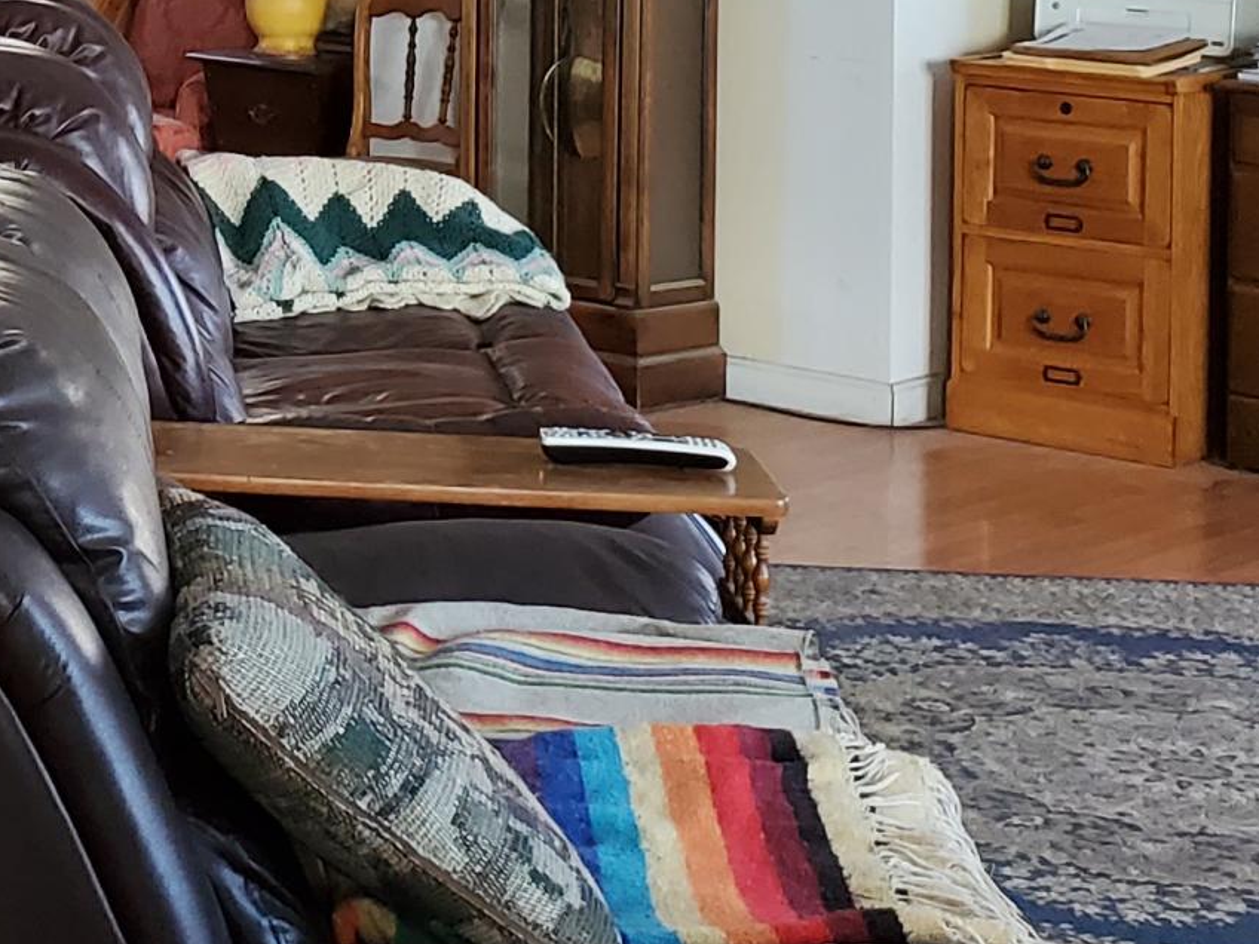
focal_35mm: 92
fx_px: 3346
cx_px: -401
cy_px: -316
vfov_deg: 15.2
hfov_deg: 19.6
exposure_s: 1/59
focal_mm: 4.3
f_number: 2.4
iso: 250
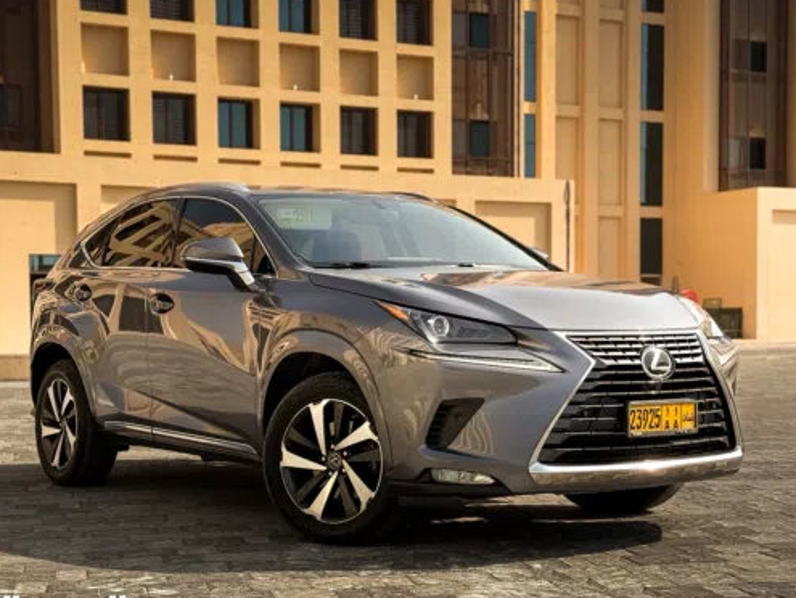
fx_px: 1427
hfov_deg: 31.2
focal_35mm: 62
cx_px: 368
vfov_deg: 23.6
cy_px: 363
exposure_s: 1/7100
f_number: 1.8
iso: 100
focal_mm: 6.76
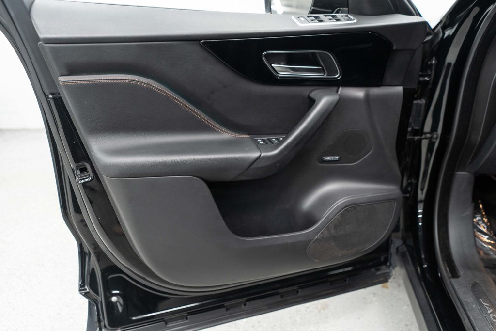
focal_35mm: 28
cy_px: 166
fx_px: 386
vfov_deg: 46.4
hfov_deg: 65.5
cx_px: 248
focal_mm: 28
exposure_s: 1/40
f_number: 3.2
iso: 640
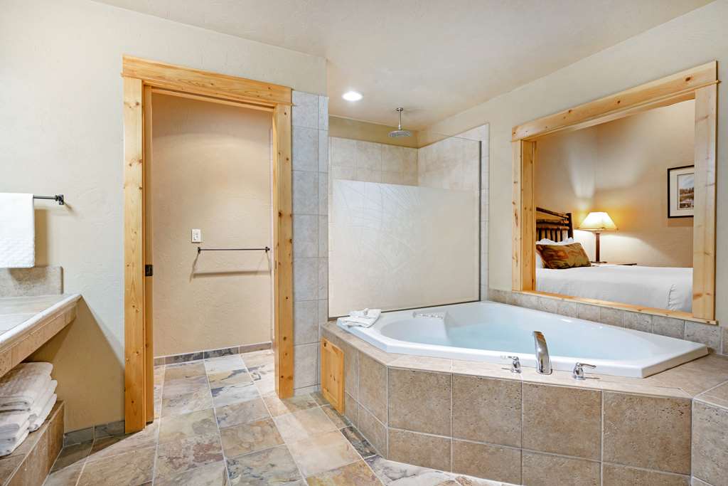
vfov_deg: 70.5
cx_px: 364
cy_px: 243
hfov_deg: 93.3
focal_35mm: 17
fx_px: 344
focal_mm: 17
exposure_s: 1/8
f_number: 11
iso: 200
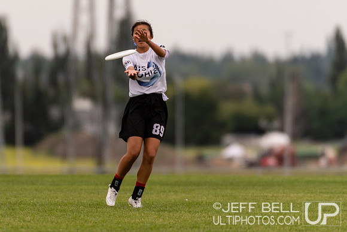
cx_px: 126
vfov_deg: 1.6
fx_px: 8350
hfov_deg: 2.4
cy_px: 89
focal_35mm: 866
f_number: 4
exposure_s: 1/1000
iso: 200
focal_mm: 400
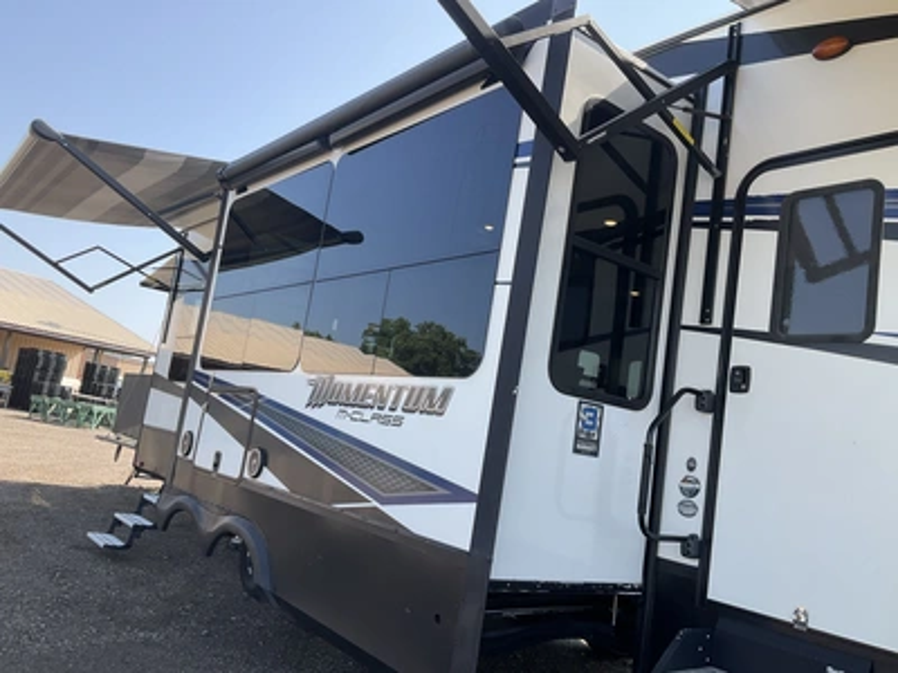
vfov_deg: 48.2
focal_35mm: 29
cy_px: 336
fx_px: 752
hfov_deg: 61.7
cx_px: 449
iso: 25
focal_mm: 3
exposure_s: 1/495
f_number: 1.8
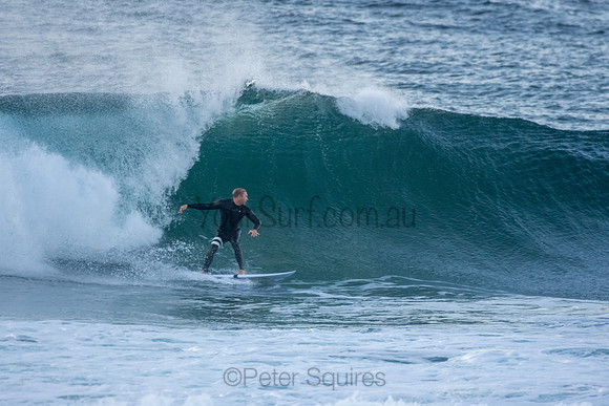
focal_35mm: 750
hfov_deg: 2.7
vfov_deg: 1.8
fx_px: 12690
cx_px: 304
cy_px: 203
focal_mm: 500
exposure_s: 1/1250
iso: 1600
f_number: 5.6
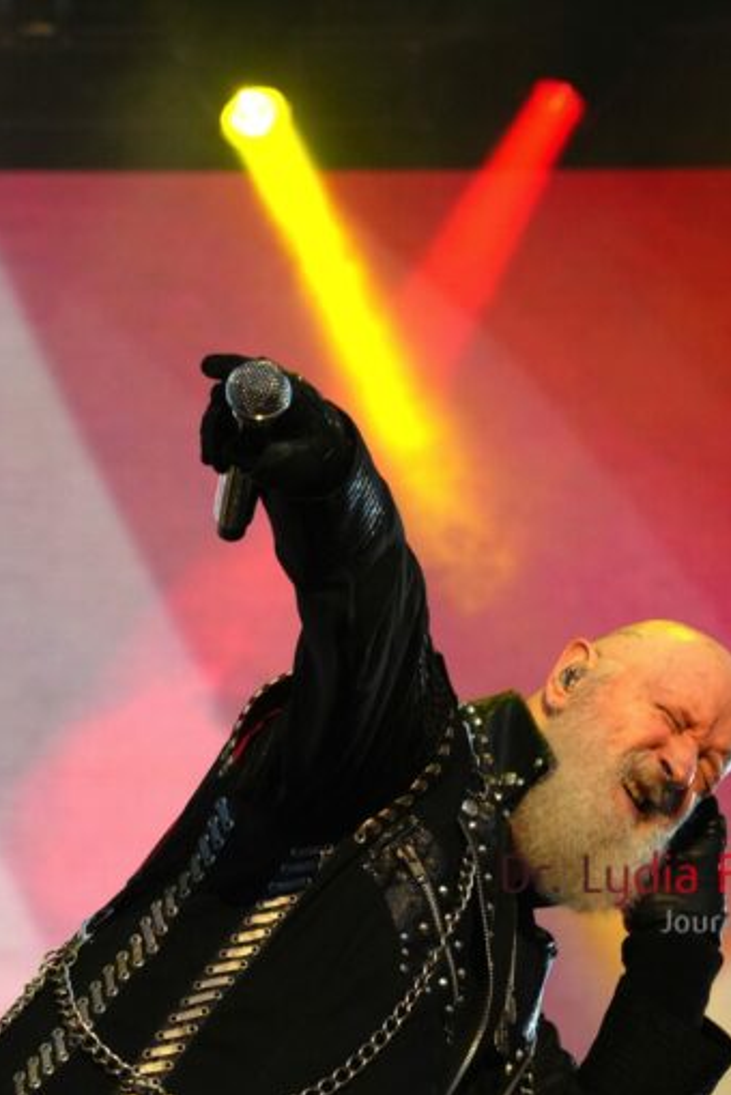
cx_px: 322
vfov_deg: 10.3
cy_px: 549
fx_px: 6053
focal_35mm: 199
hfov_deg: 6.9
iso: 2000
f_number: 5
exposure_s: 1/160
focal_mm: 88
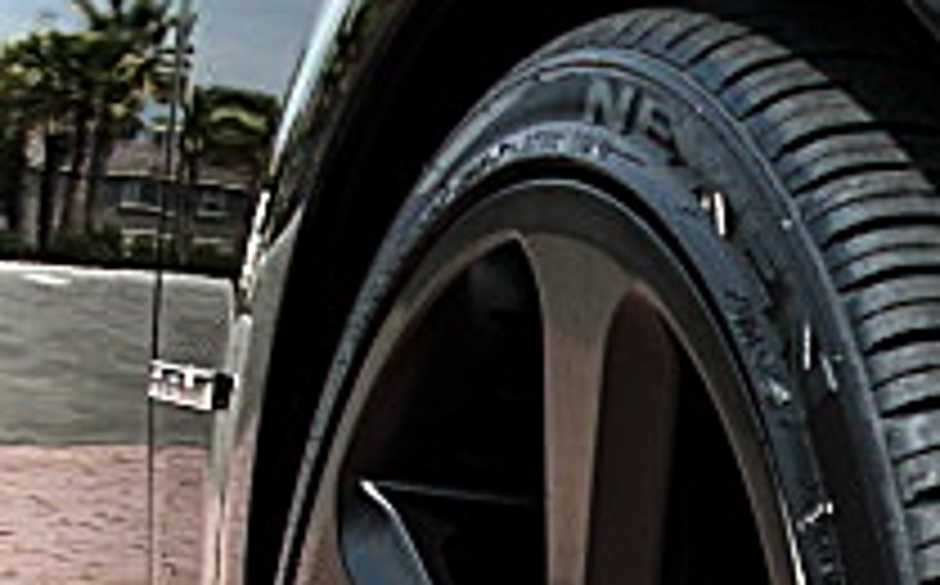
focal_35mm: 117
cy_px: 698
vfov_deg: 11.0
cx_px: 971
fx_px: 2993
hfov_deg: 17.4
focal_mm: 6.3
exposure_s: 1/320
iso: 50
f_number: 2.8
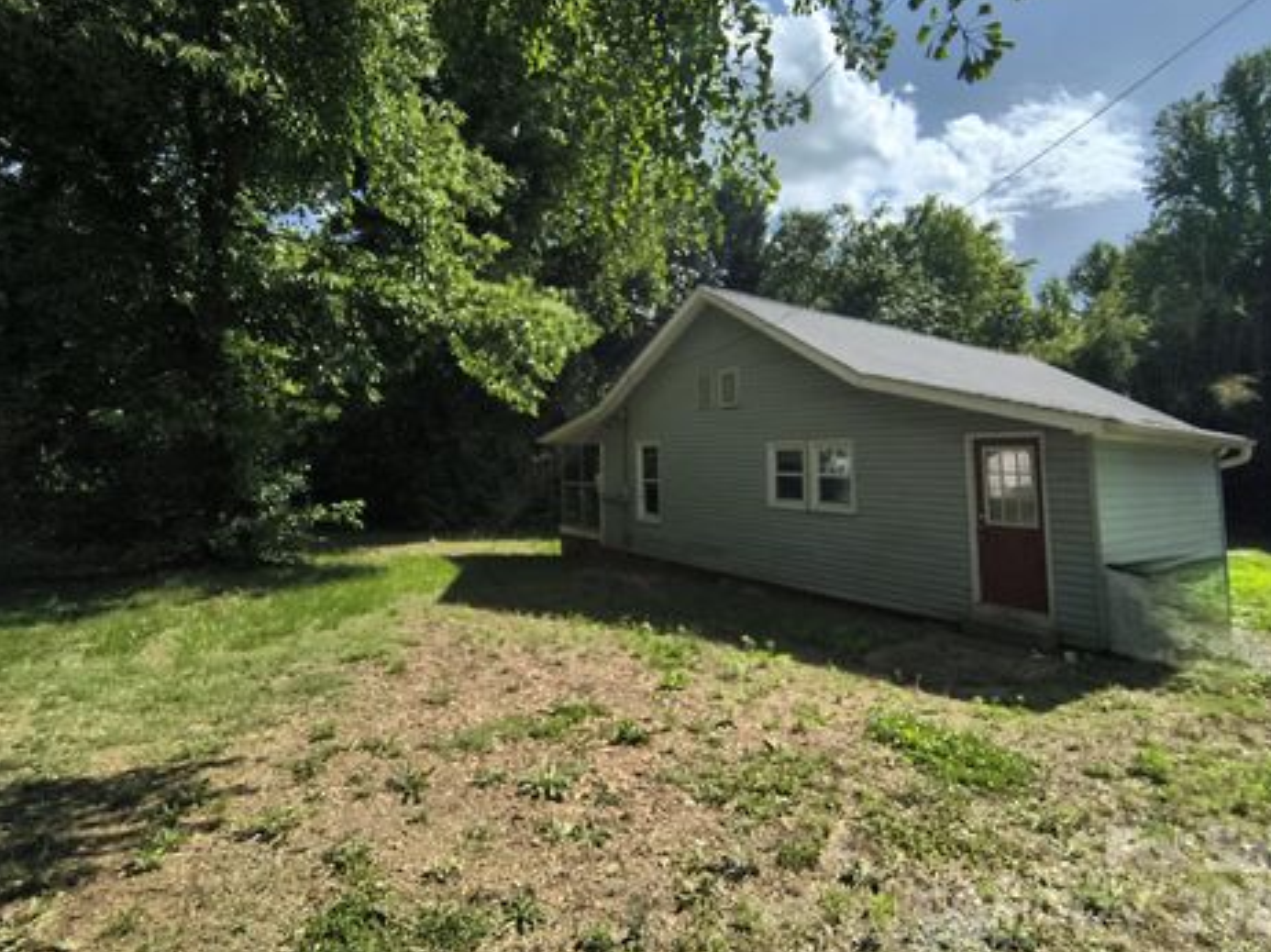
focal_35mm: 13
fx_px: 477
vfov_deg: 89.7
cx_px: 633
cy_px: 442
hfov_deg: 106.2
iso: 101
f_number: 2.2
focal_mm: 2.13
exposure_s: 1/2106
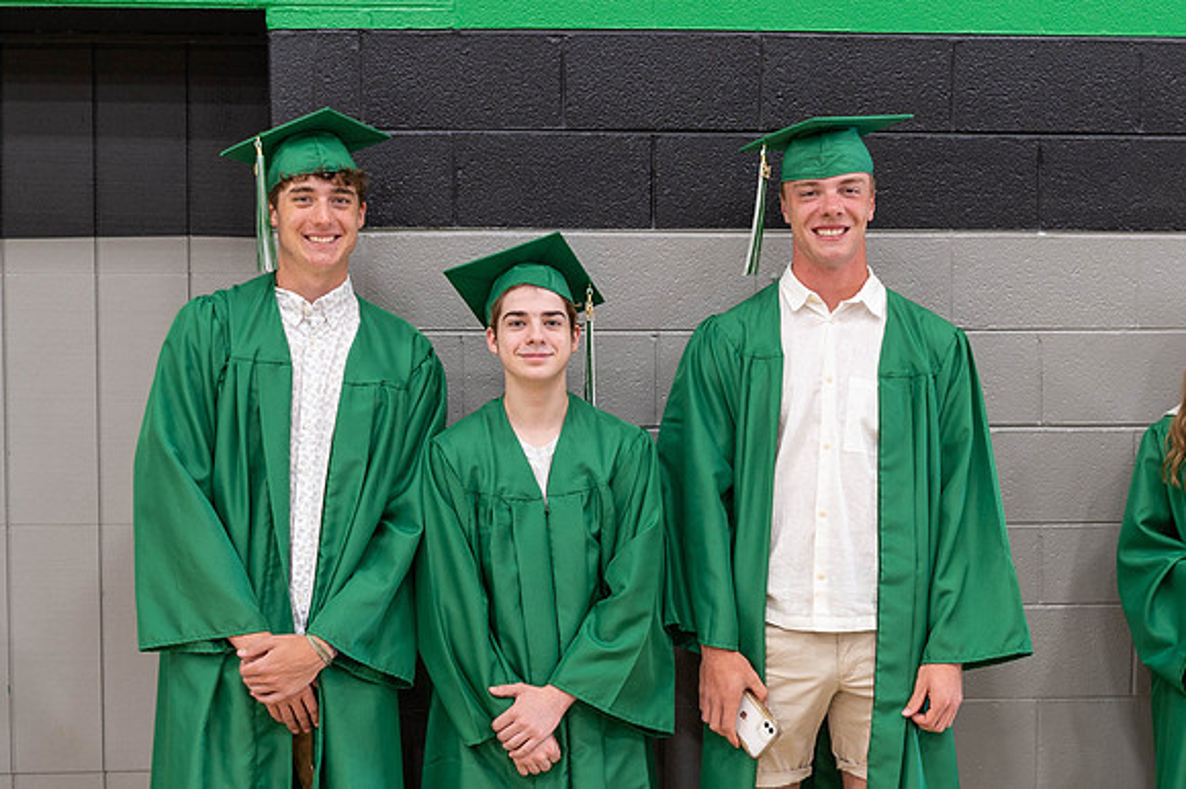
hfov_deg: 35.9
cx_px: 625
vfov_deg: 24.3
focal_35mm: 56
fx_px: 1830
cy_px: 438
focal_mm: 32
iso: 500
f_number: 2.8
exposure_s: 1/60
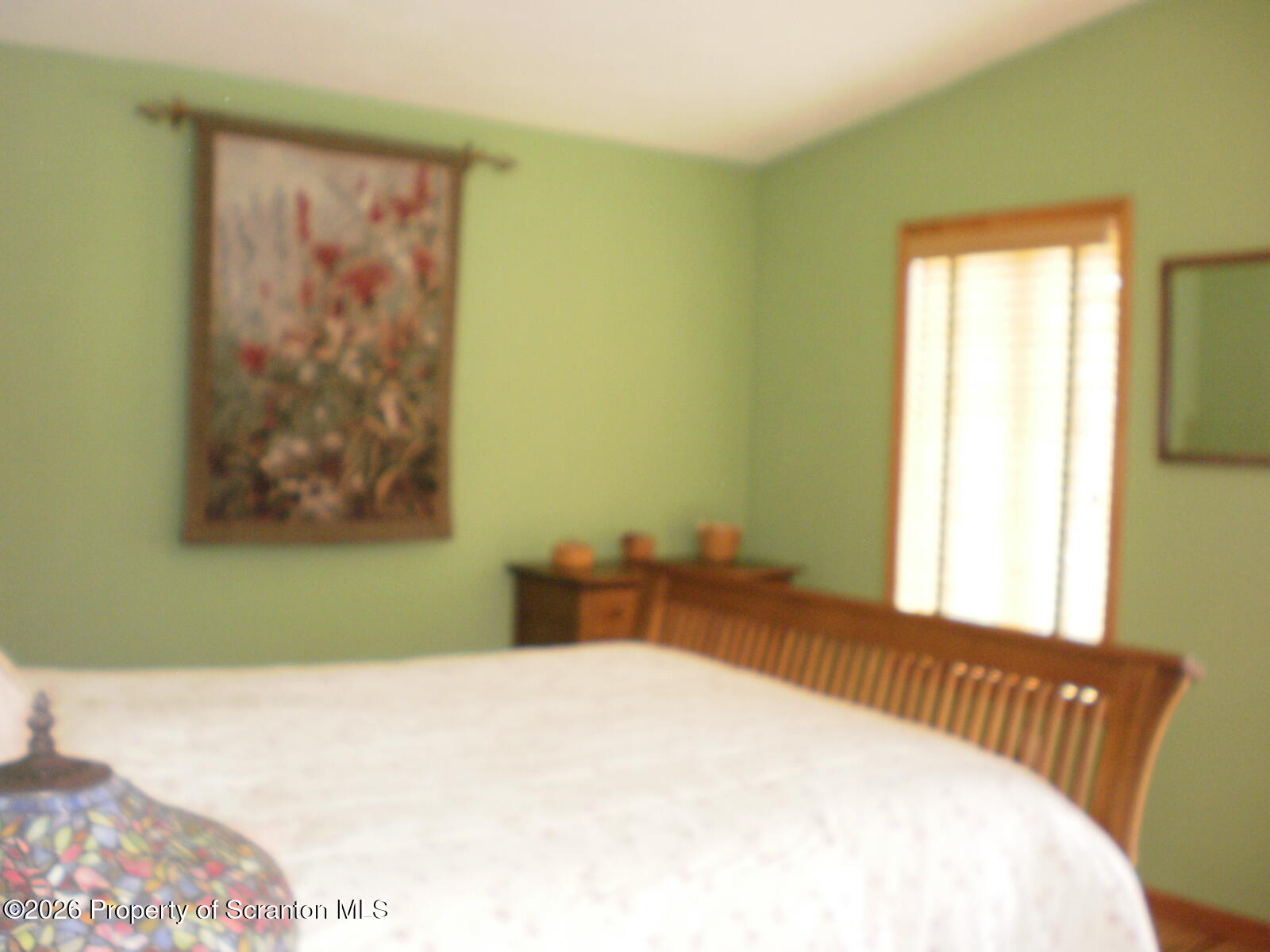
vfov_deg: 39.7
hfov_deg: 51.4
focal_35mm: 36
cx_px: 635
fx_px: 1321
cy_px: 476
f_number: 3.1
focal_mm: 6.3
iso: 200
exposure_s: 1/30
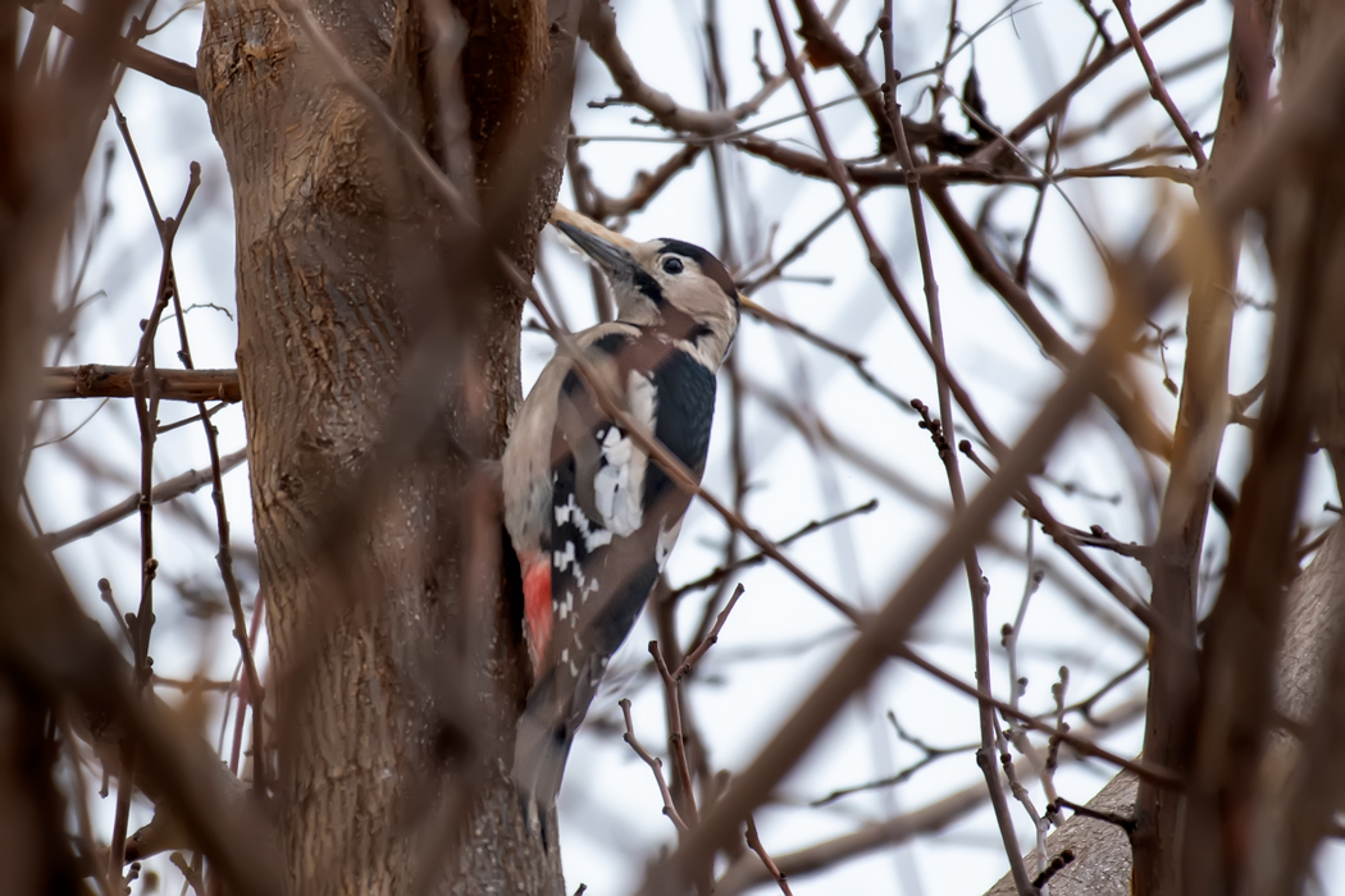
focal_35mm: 750
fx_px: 28019
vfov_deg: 1.8
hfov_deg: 2.7
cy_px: 448
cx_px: 672
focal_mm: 500
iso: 500
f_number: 5.6
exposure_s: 1/500
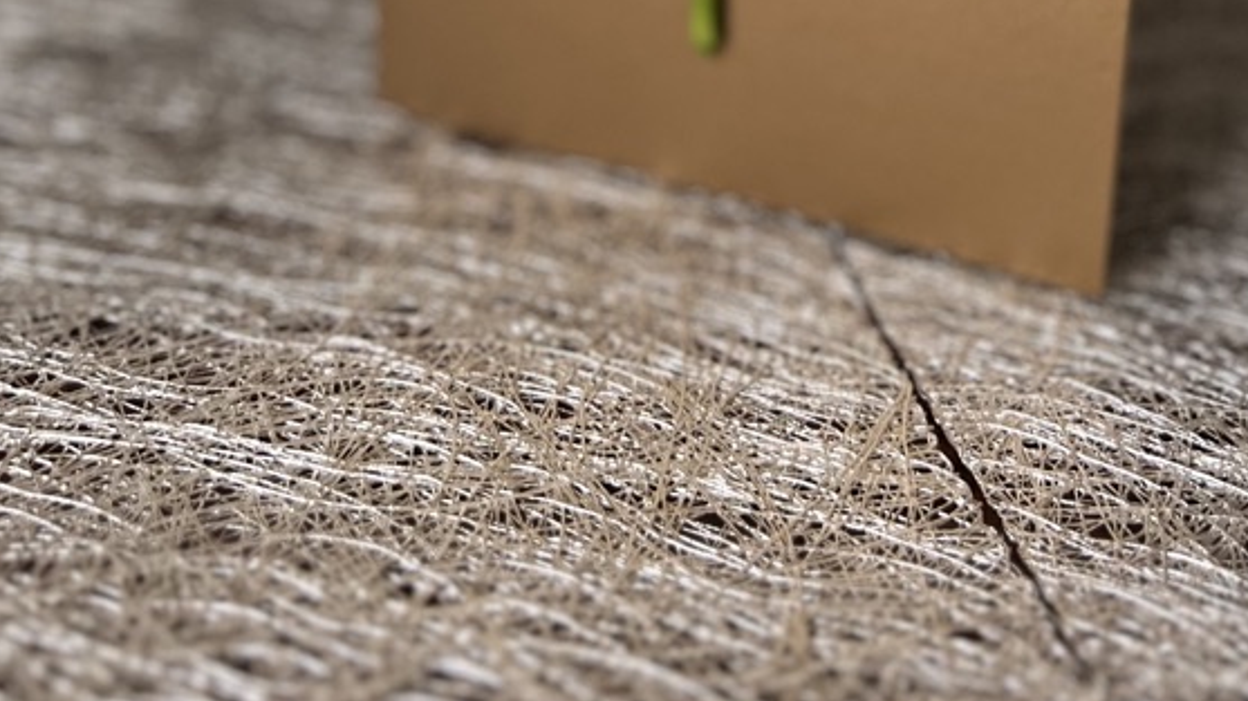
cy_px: -354
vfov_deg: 17.7
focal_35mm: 61
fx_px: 2018
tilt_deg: -18.8
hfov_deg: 34.2
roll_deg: -1.9
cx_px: 757
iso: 250
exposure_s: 1/60
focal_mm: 5.7
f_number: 1.5
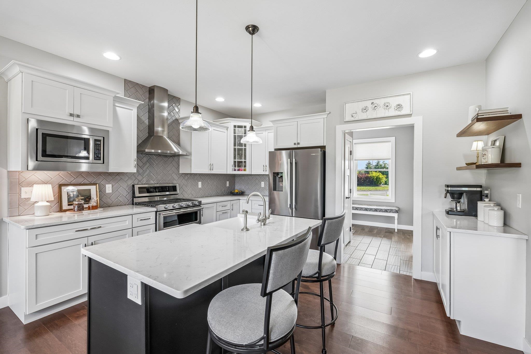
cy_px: 177
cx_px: 266
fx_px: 221
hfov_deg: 100.4
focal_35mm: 15
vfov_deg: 77.3
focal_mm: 10
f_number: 5.6
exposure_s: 1/15
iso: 200
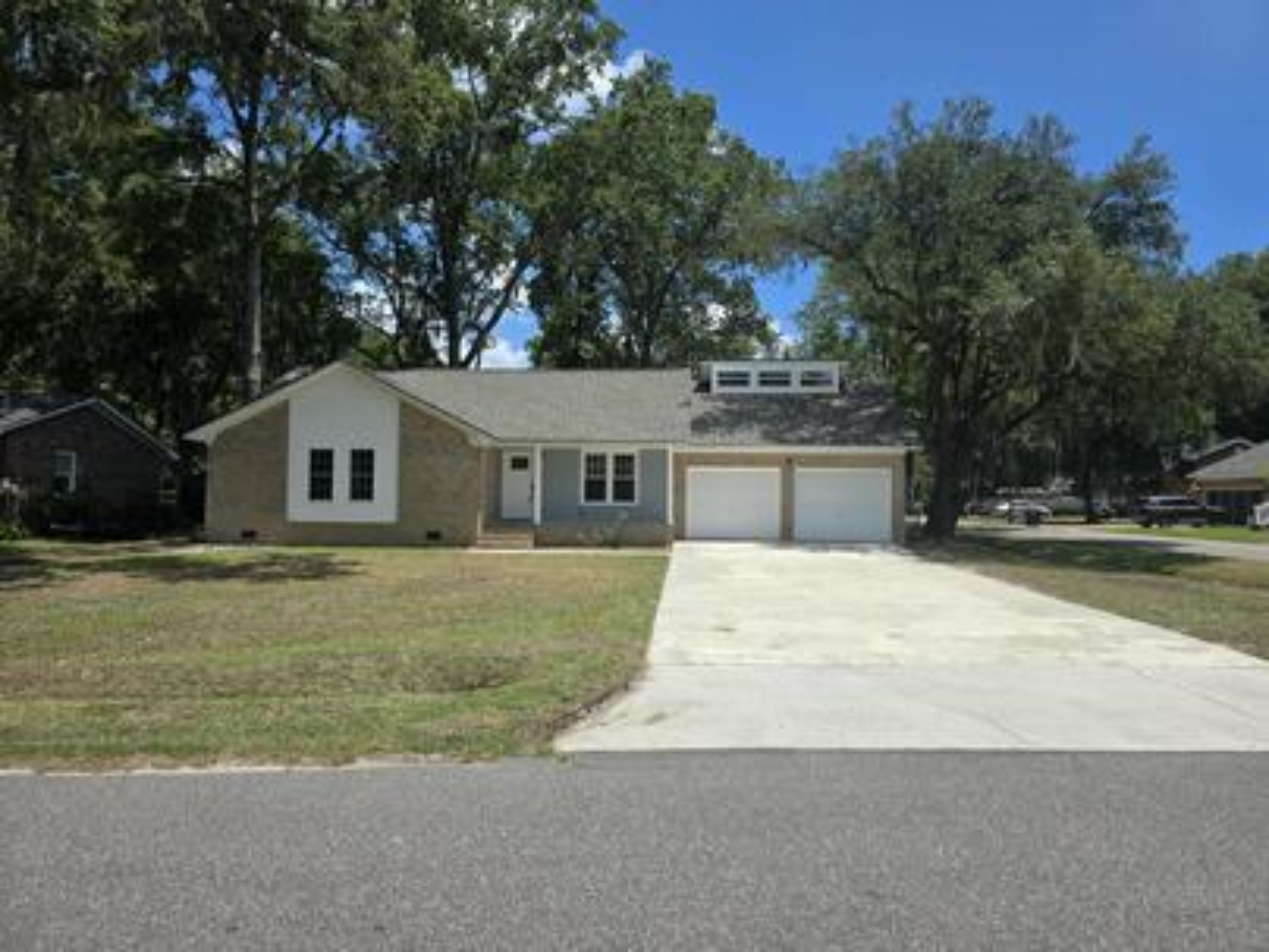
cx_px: 634
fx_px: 843
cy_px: 476
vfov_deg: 58.9
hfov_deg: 73.9
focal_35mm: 23
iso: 80
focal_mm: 6.3
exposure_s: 1/6355
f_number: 1.7
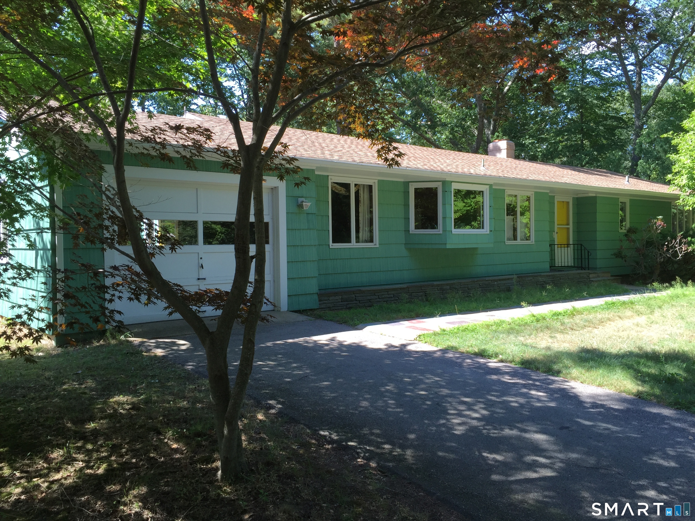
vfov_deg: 48.2
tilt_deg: -1.0
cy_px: 260
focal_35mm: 29
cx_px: 348
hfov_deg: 61.7
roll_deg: -1.0
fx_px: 582
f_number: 2.2
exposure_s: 1/273
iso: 32
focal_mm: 4.15
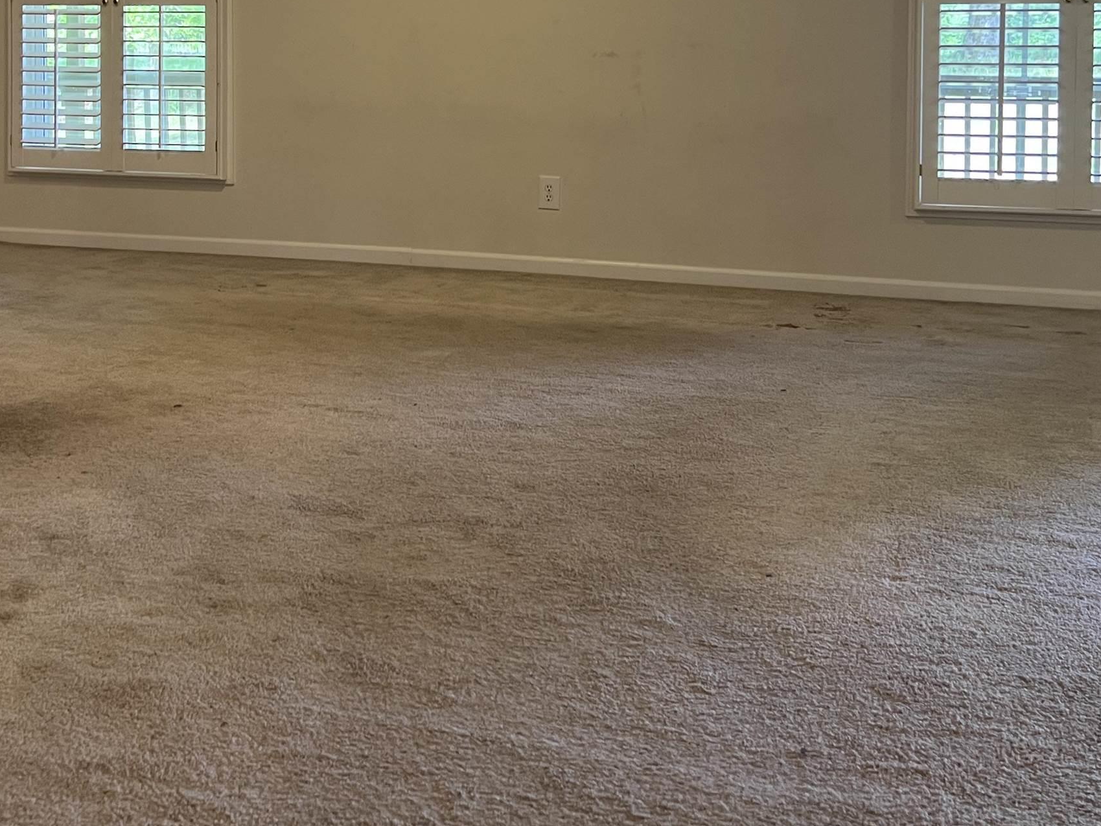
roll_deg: +0.0
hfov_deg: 40.2
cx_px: 434
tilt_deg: -0.9
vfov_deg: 29.6
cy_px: 86
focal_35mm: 47
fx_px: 1495
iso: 125
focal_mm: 5.7
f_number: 1.5
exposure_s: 1/60
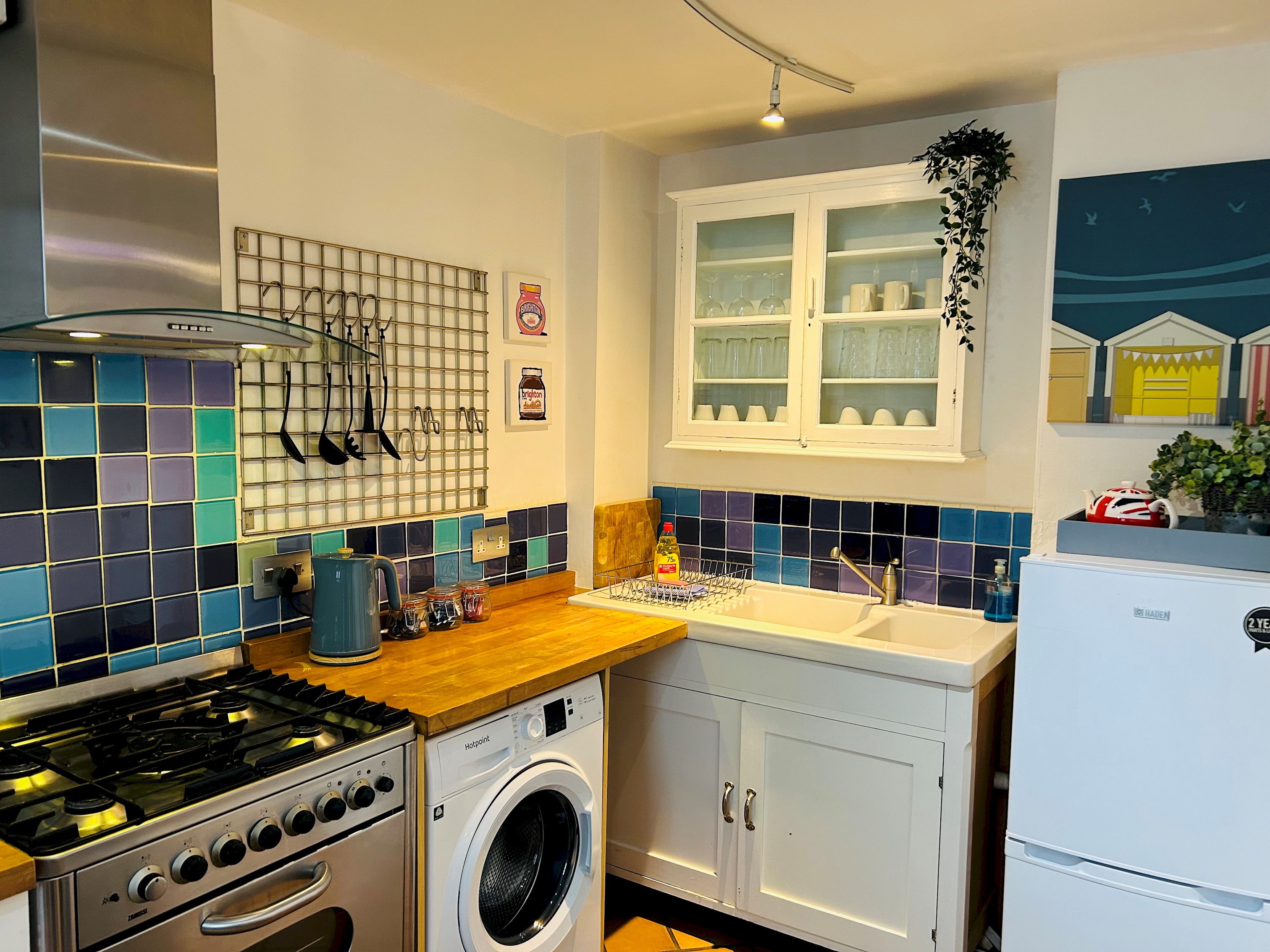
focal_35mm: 26
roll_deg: -0.7
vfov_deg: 53.1
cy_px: 476
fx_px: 954
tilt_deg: -4.6
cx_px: 635
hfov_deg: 67.3
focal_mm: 5.7
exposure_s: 1/50
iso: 160
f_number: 1.5
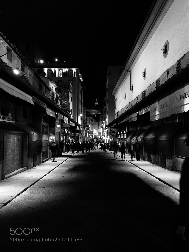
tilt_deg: +3.0
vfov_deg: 61.7
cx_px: 94
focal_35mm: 29
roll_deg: -0.2
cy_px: 126
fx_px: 211
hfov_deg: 48.2
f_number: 2.2
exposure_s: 1/8
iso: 125
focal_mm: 4.15
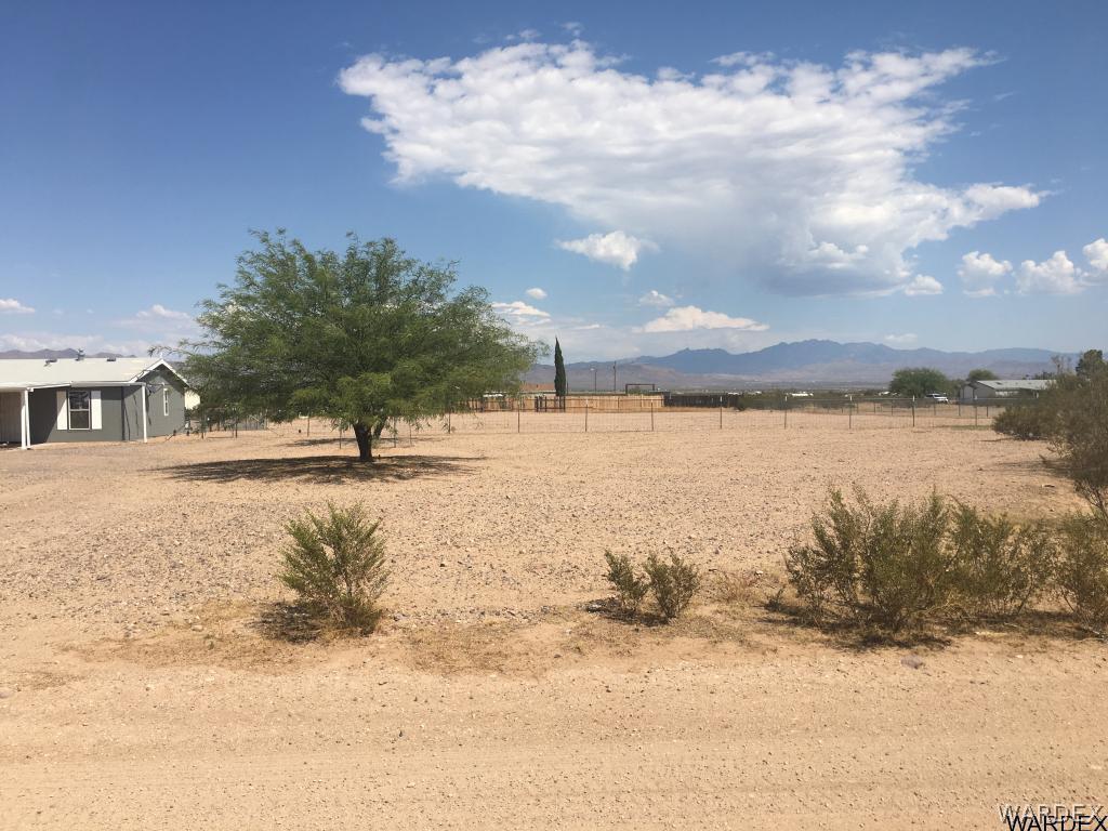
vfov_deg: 48.2
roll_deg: +0.4
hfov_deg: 61.7
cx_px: 554
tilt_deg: -0.1
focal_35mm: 29
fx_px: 928
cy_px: 416
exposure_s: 1/2653
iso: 25
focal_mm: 4.15
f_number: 2.2
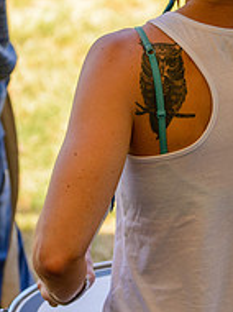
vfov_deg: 4.1
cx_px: 231
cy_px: 145
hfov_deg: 3.1
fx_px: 4309
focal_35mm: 479
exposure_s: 1/500
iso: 250
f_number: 5.6
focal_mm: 210
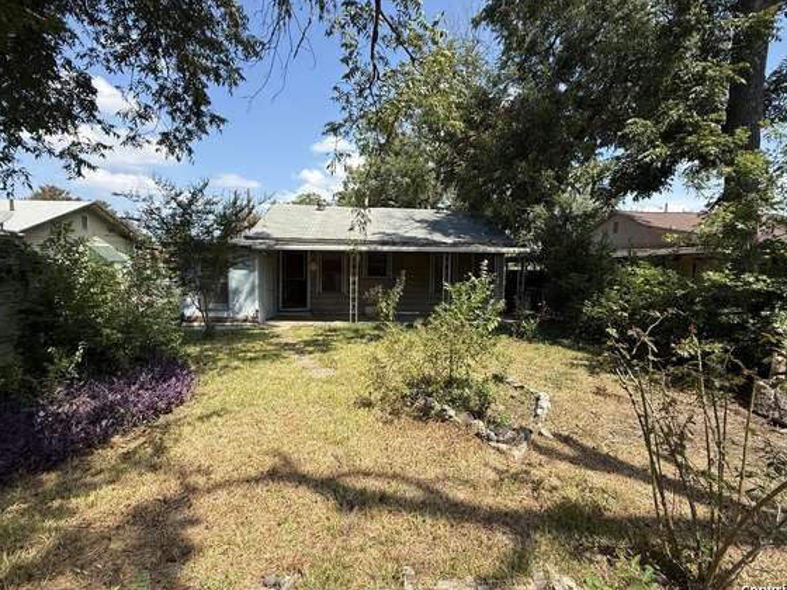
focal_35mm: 16
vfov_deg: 78.0
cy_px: 278
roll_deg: -1.1
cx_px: 403
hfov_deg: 94.5
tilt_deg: -2.1
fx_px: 364
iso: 50
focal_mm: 2.22
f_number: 2.2
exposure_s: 1/1145
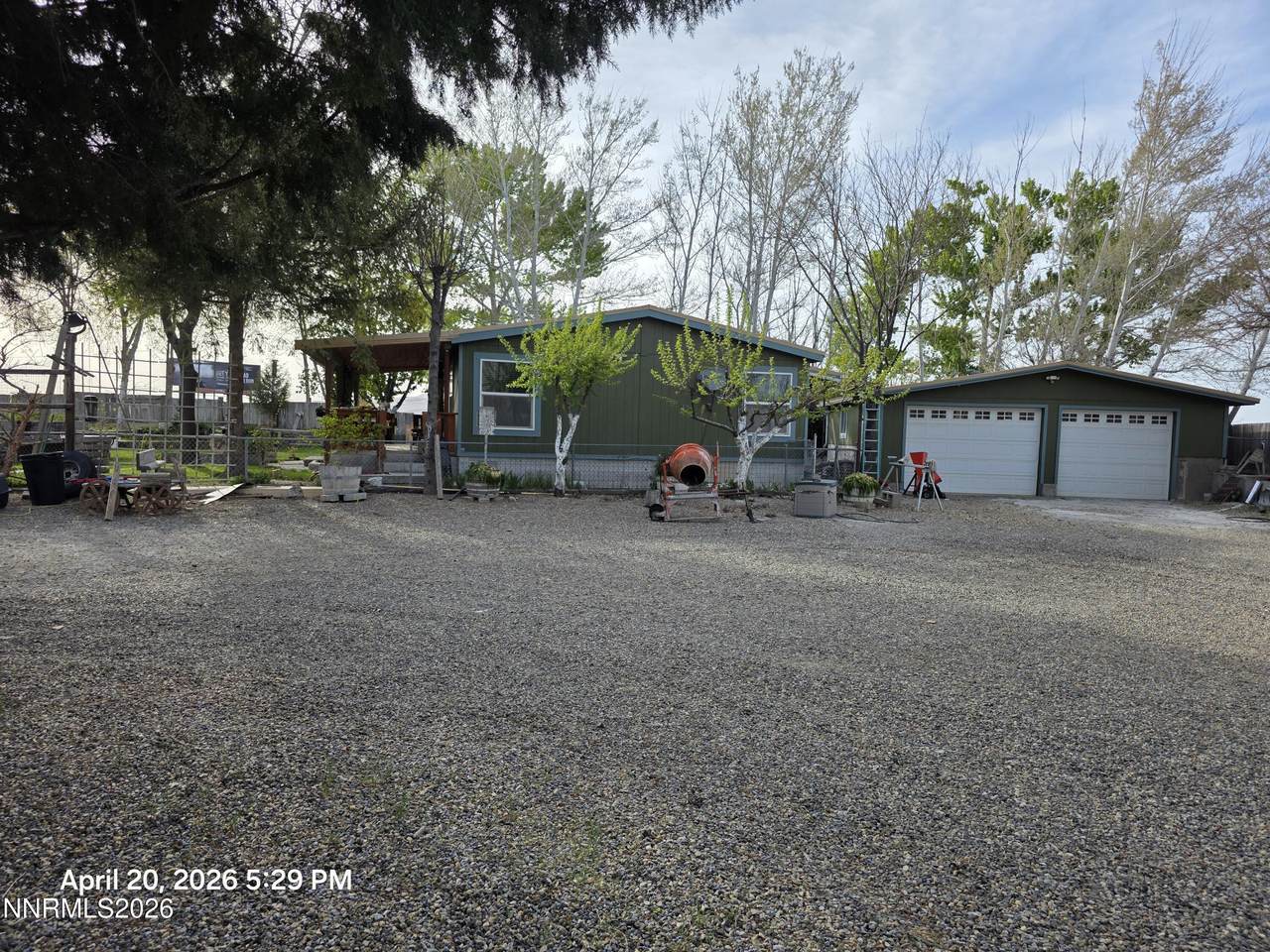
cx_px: 635
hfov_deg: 73.9
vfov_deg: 58.9
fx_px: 844
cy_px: 476
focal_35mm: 23
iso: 80
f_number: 1.7
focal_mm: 6.3
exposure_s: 1/3211
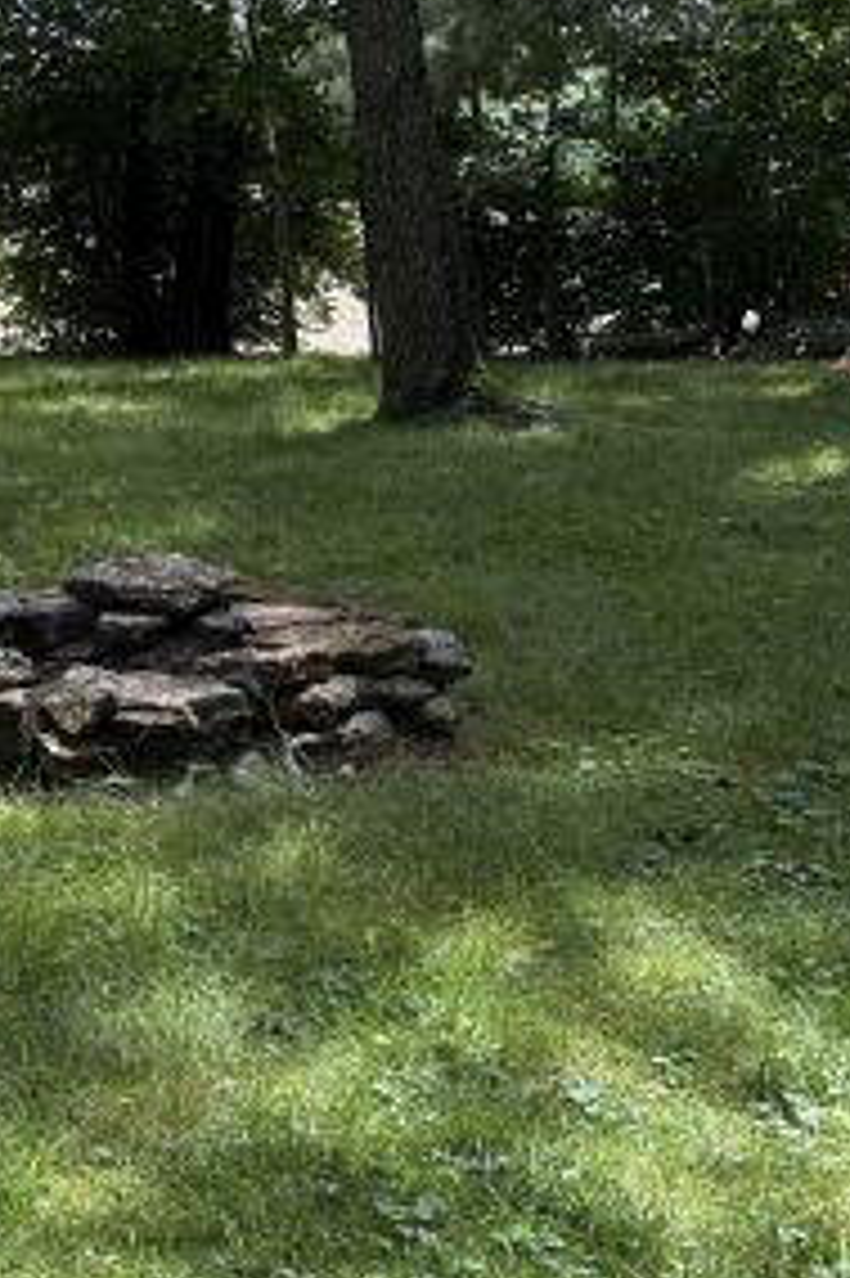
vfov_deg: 32.6
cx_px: -198
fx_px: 2163
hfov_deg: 20.6
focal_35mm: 61
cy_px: 432
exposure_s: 1/708
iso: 64
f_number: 1.6
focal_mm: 5.96
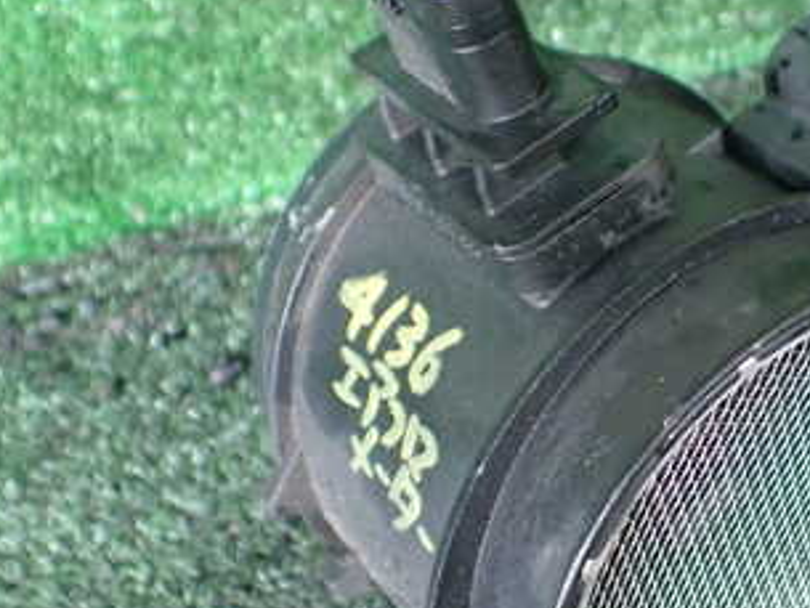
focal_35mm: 59
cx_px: 653
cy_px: 353
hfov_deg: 31.8
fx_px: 1381
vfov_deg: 24.8
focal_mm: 5.4
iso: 800
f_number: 2.3
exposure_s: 1/40
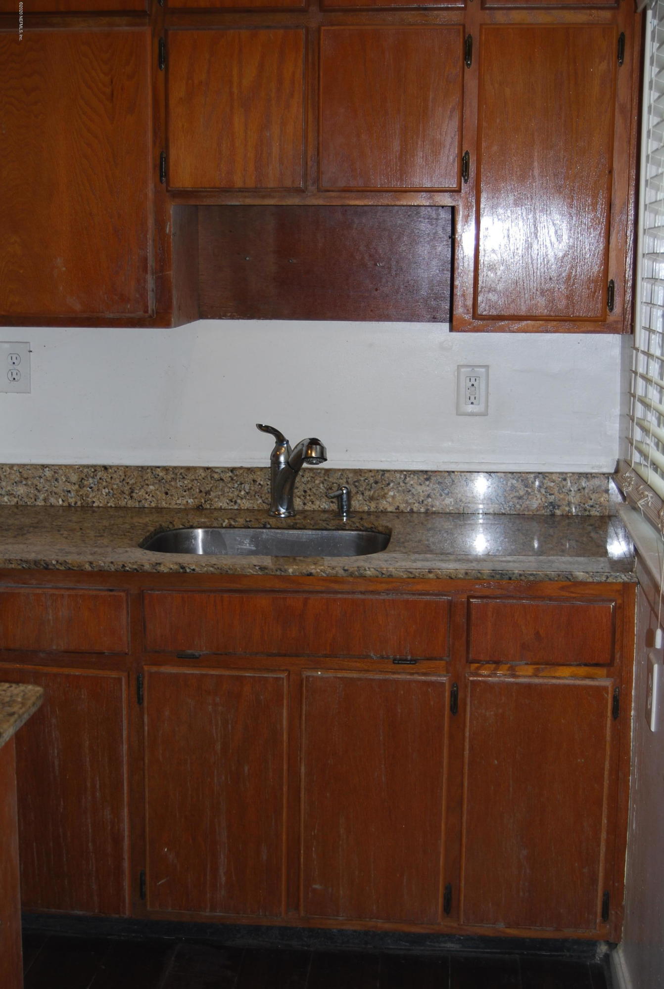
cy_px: 494
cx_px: 332
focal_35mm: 51
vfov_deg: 38.8
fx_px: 1405
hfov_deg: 26.6
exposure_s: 1/60
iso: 200
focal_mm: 34
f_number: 4.5
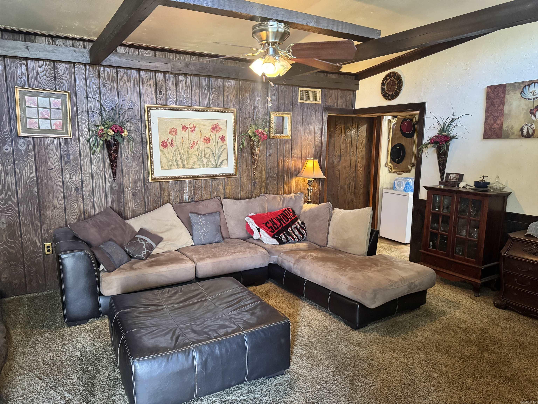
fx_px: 373
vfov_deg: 56.8
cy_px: 202
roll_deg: -0.8
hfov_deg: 71.6
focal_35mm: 24
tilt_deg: -8.8
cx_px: 269
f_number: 1.78
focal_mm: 6.76
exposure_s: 1/40
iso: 640
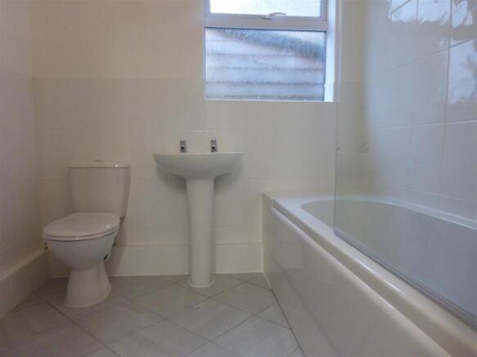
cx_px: 238
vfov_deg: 56.8
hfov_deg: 71.6
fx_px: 331
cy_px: 178
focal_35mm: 24
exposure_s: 1/30
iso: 400
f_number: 3.3
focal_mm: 4.3
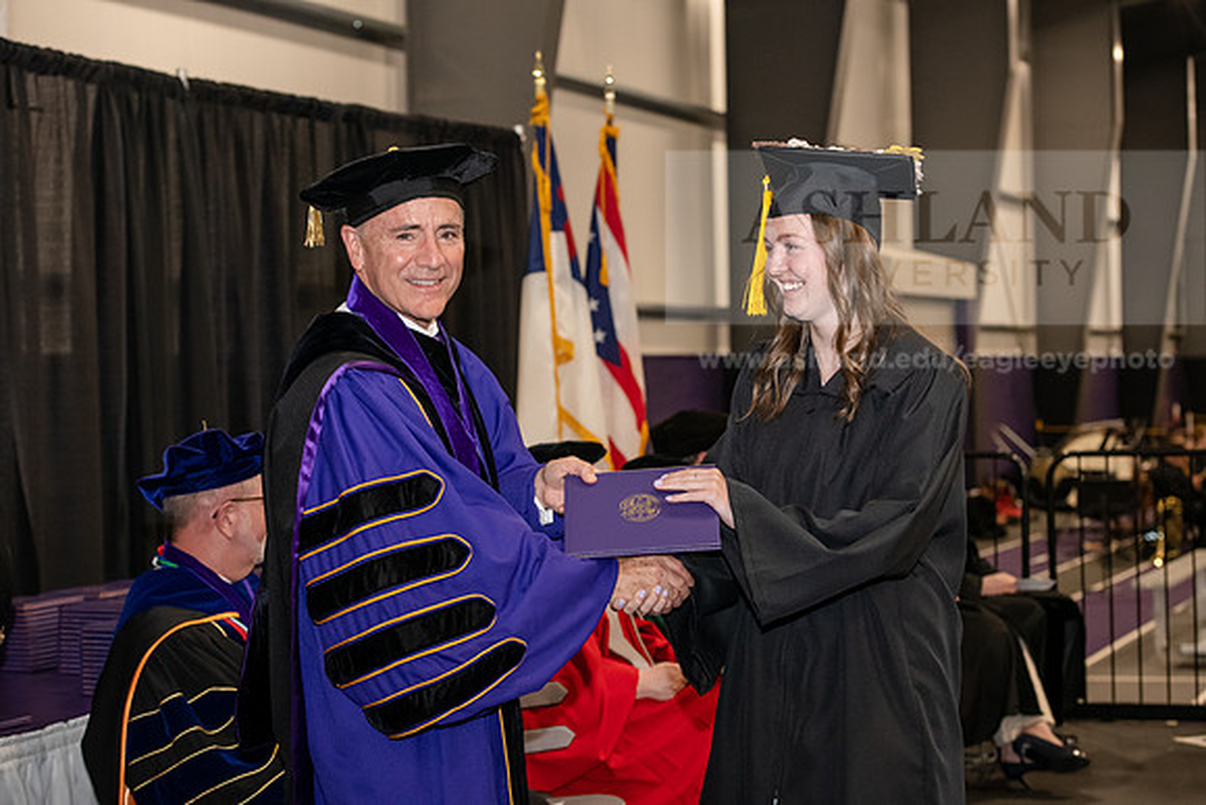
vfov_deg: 19.5
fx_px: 2345
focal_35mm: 70
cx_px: 603
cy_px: 402
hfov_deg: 28.8
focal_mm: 70
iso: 2500
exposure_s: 1/200
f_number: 5
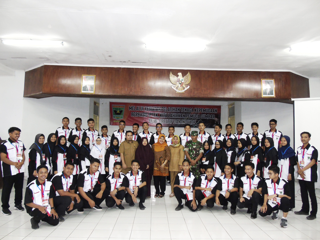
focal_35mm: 25
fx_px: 231
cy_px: 120
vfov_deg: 54.9
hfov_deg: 69.4
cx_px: 160
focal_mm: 4.4
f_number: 3.4
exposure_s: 1/30
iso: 200
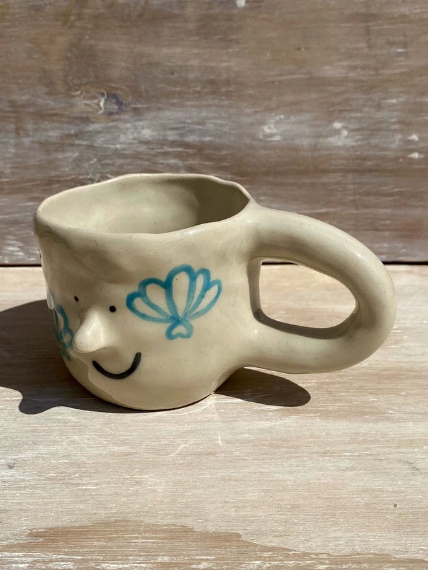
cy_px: 285
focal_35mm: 26
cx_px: 214
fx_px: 429
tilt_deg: -21.8
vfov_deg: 67.3
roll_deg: +0.4
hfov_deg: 53.1
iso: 32
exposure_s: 1/8197
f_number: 1.8
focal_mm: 4.25
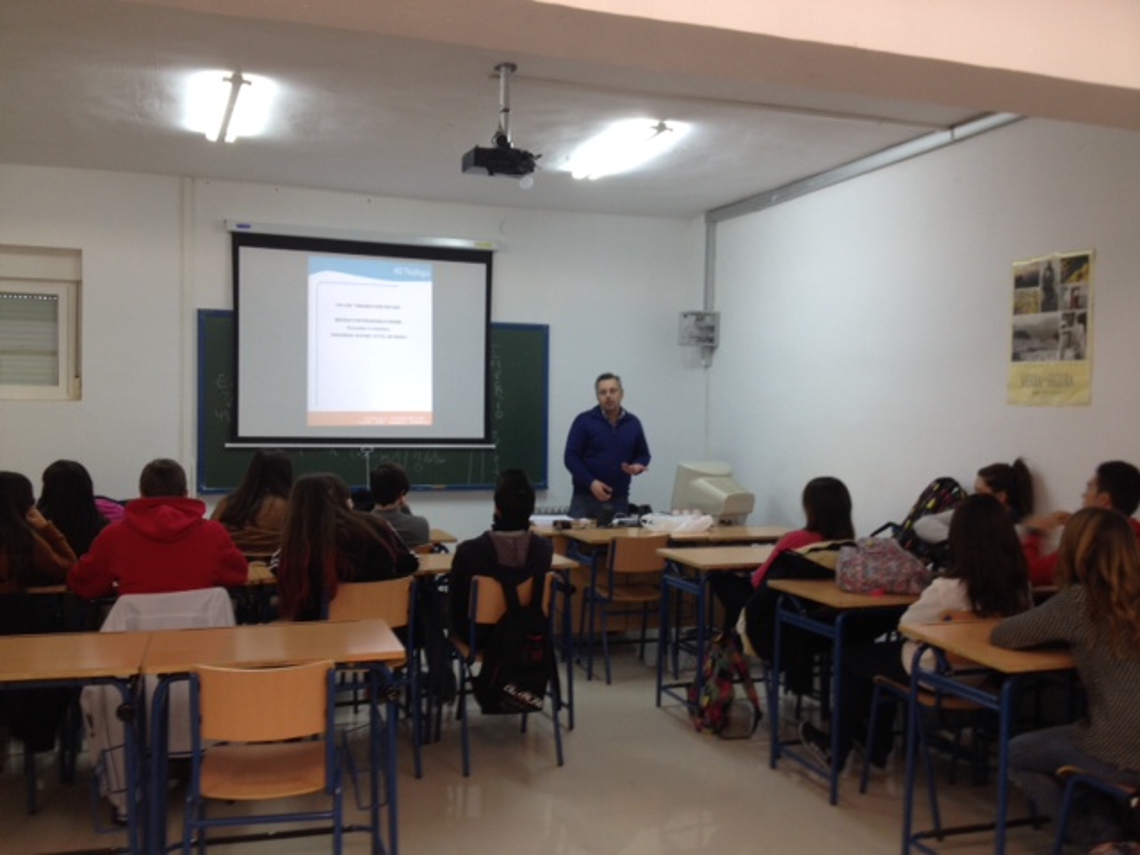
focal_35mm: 35
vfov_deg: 40.7
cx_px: 570
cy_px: 428
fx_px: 1153
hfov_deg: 52.6
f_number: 2.4
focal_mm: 4.28
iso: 50
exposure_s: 1/20
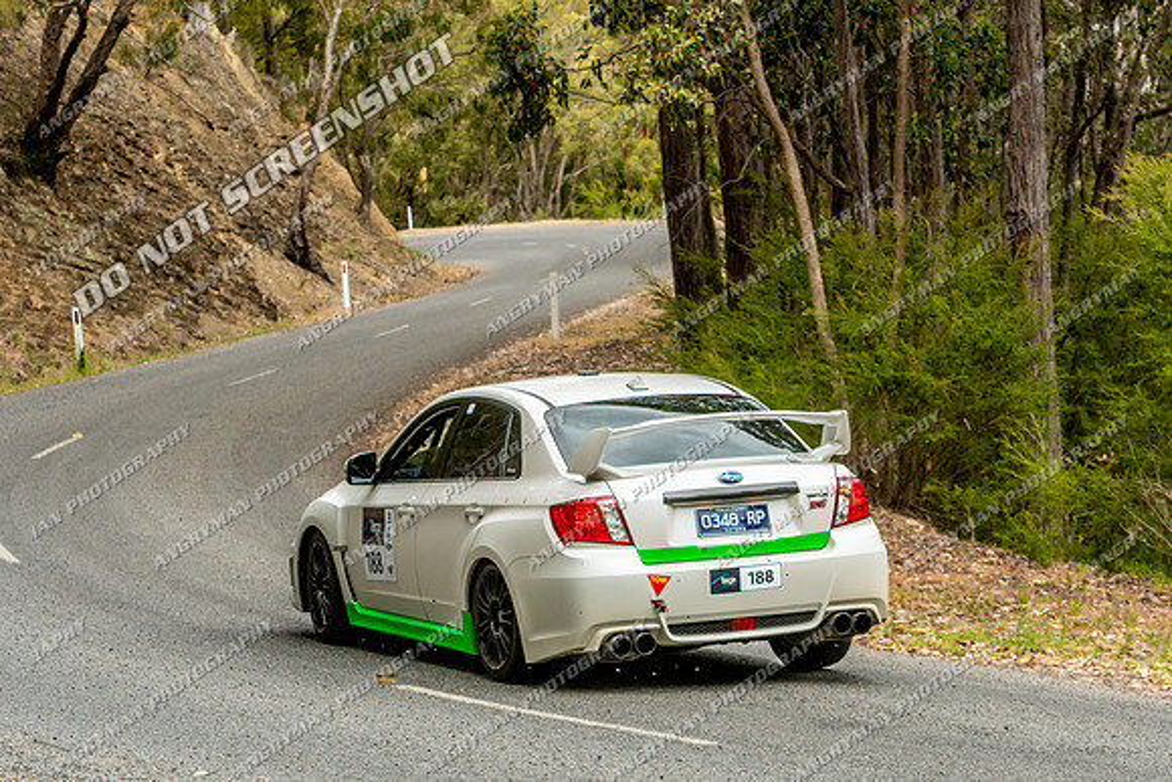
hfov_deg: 17.1
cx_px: 586
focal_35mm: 120
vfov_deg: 11.4
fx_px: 3907
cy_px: 391
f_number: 4.5
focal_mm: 80
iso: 250
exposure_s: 1/1250
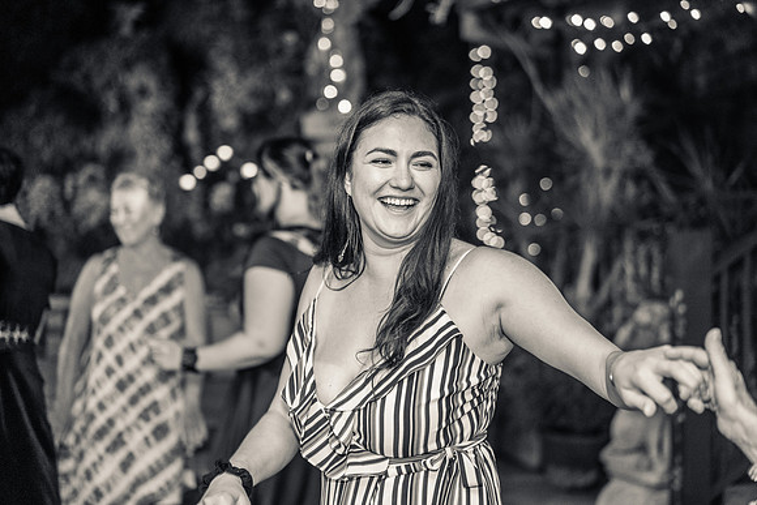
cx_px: 378
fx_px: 1157
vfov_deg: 24.6
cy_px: 252
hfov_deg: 36.2
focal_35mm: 55
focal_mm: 55
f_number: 2
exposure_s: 1/200
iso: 2500
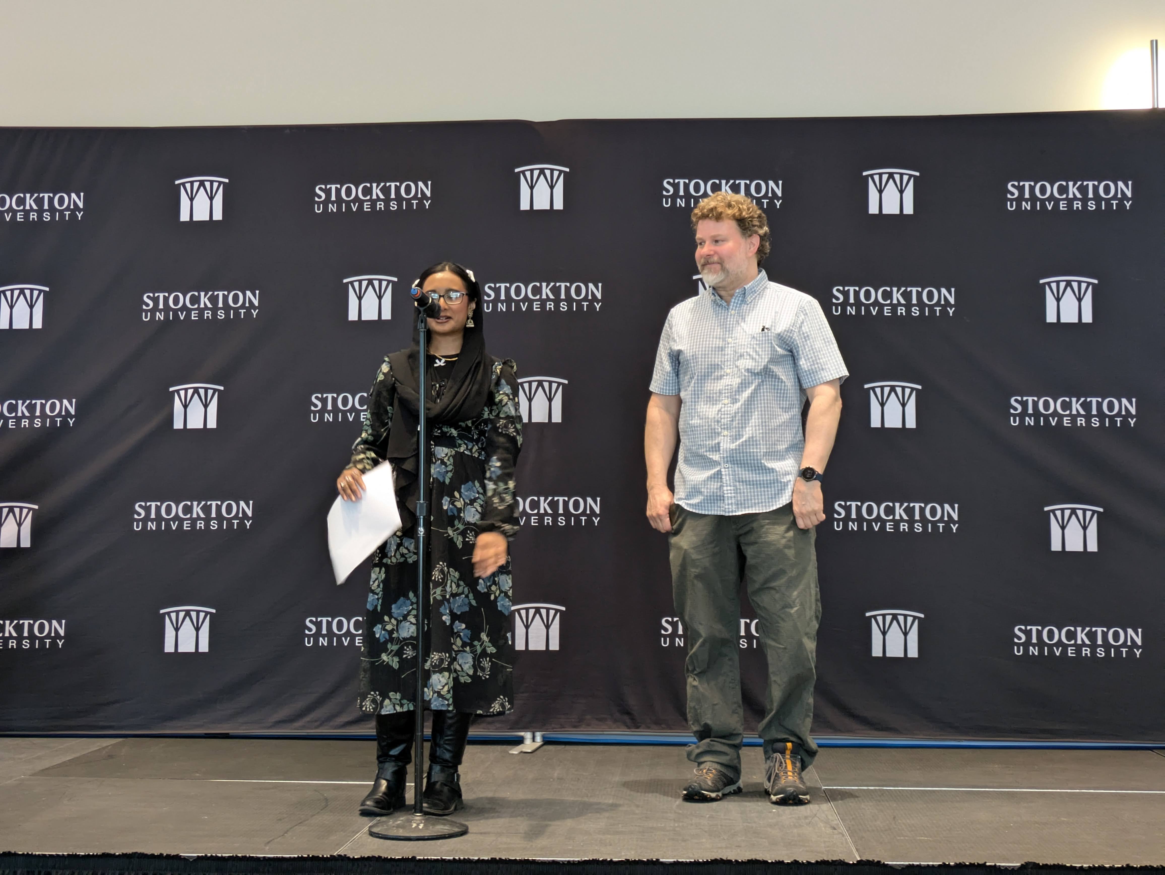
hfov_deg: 37.5
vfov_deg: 28.6
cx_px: 582
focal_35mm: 51
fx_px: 1717
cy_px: 438
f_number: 1.89
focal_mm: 5.43
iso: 158
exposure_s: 1/40
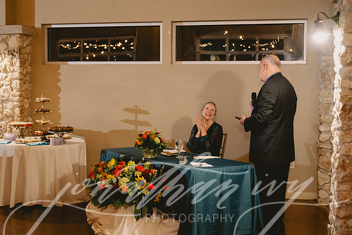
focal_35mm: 54
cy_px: 121
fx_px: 527
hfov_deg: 36.9
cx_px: 159
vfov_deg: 25.1
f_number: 2.8
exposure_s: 1/100
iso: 3200
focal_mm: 49
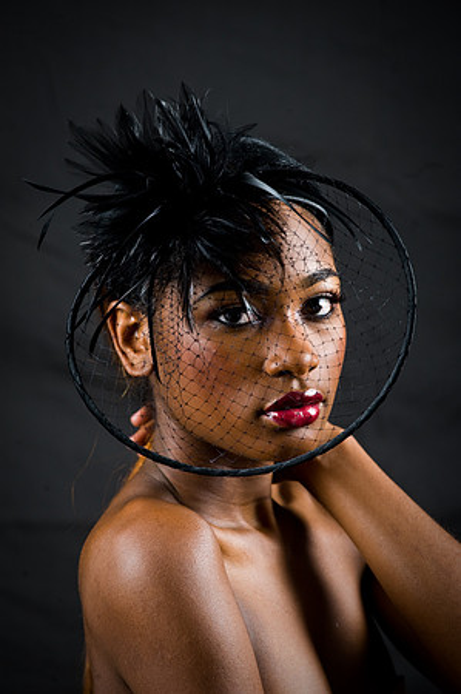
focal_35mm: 200
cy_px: 347
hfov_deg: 6.9
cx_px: 230
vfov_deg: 10.3
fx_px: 3850
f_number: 5.6
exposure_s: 1/125
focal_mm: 200
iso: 320
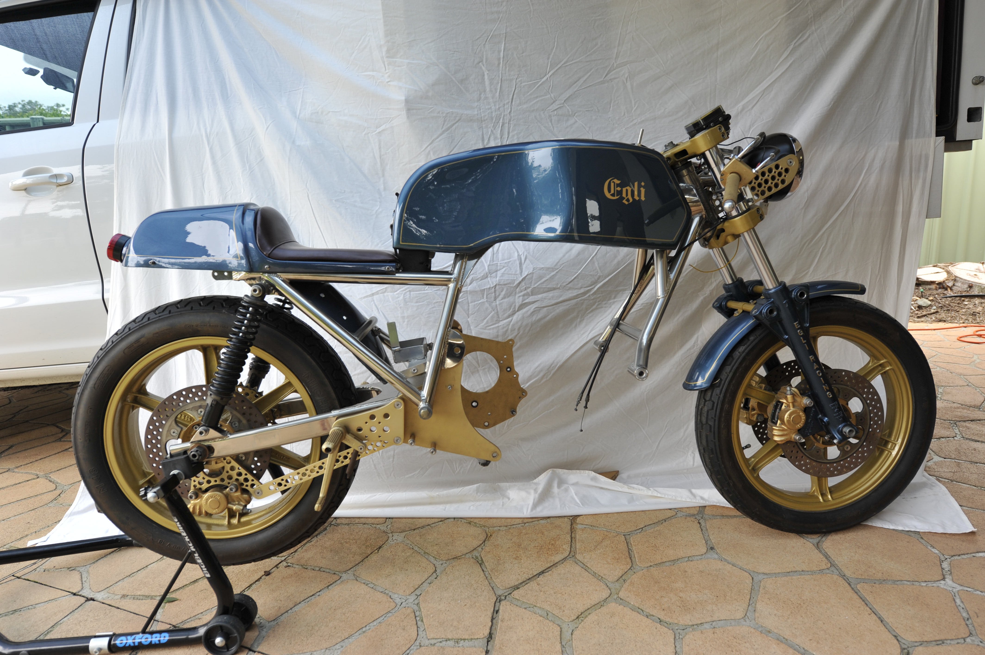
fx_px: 602
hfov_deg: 78.6
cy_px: 328
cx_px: 492
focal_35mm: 22
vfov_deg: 57.2
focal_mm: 22
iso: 320
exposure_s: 1/160
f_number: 5.6
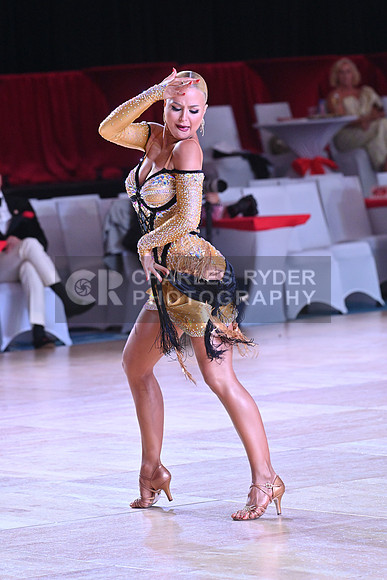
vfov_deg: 10.3
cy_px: 290
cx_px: 194
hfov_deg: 6.9
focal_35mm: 200
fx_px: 3223
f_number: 7.1
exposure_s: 1/400
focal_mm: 200
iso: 4000
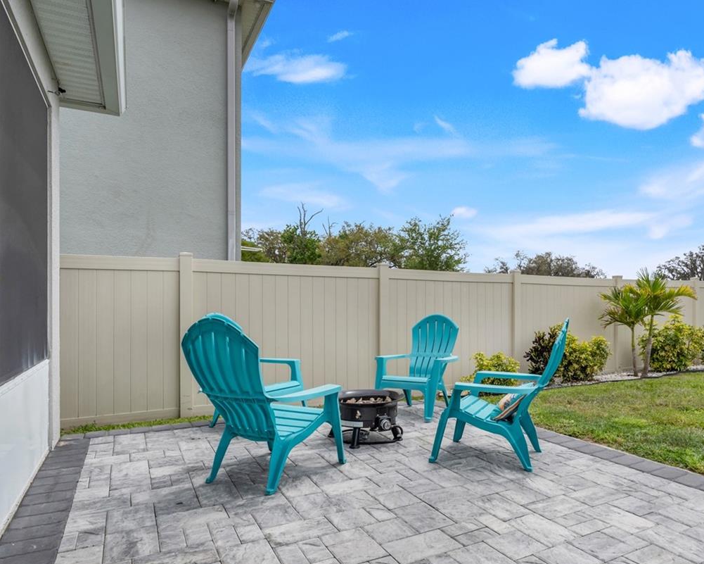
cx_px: 427
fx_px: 500
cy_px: 307
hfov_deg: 69.5
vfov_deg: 58.7
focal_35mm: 24
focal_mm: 16
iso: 250
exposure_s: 1/100
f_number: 9
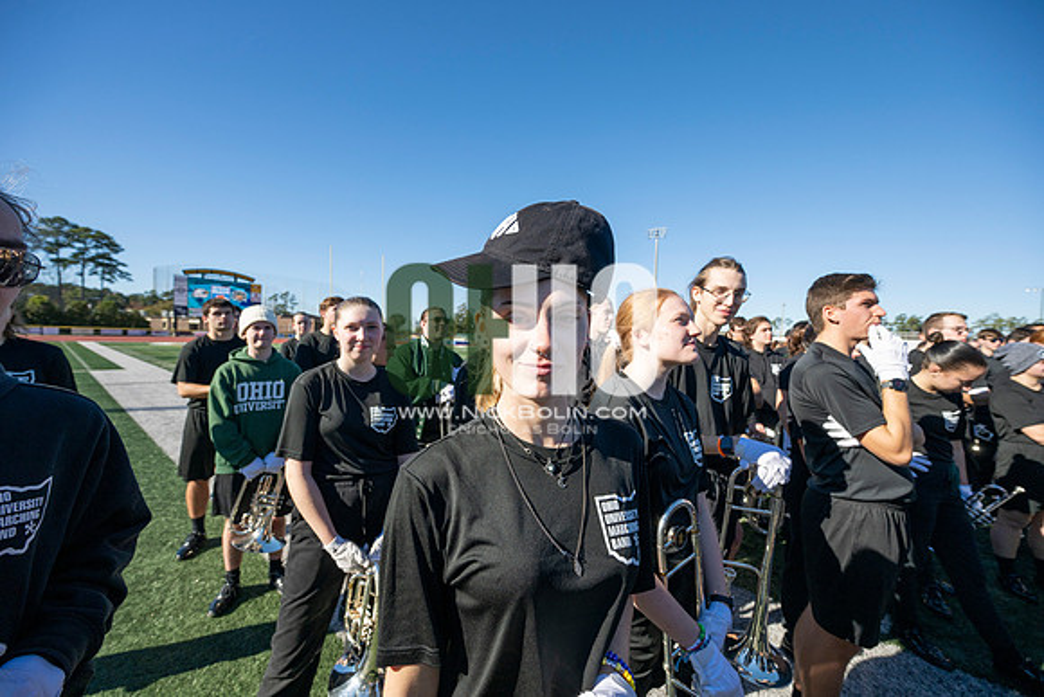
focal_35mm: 14
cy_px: 348
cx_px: 522
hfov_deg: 104.2
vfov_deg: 81.2
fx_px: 406
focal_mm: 14
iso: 320
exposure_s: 1/2000
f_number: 5
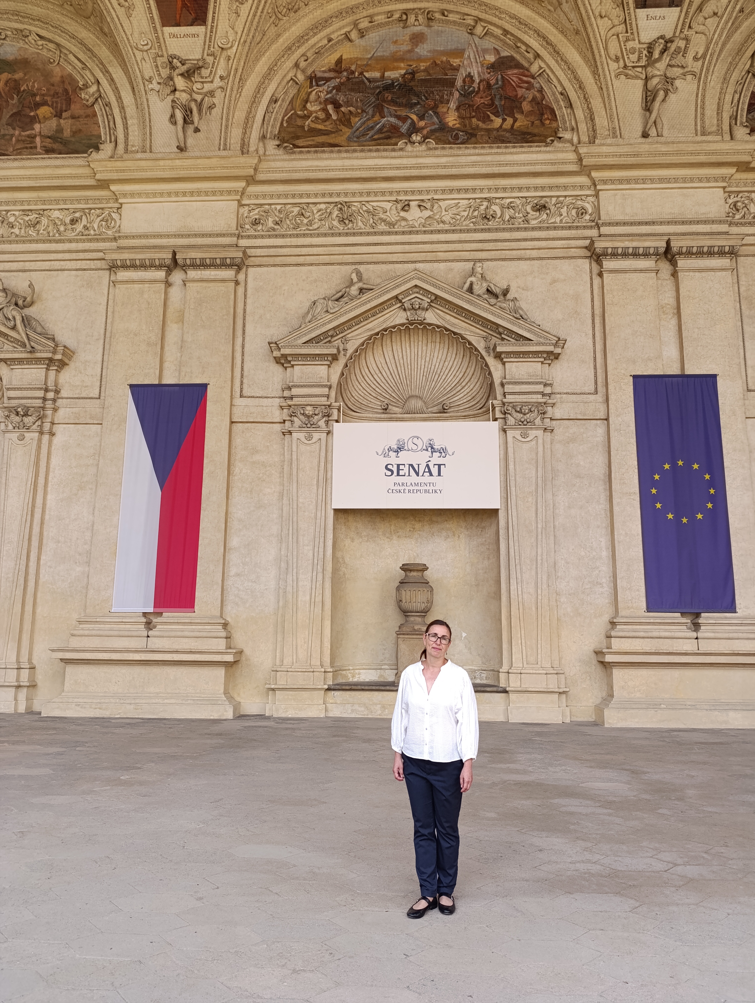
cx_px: 378
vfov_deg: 73.8
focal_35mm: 23
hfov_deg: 59.0
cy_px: 502
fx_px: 667
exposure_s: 1/136
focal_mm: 6.14
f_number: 1.6
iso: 50
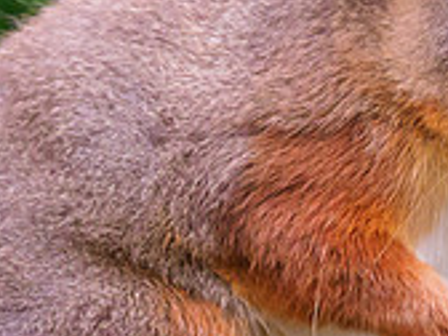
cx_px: 652
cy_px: 86
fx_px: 42864
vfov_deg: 0.4
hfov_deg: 0.6
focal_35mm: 3312
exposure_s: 1/320
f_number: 4
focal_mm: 300
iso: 1600
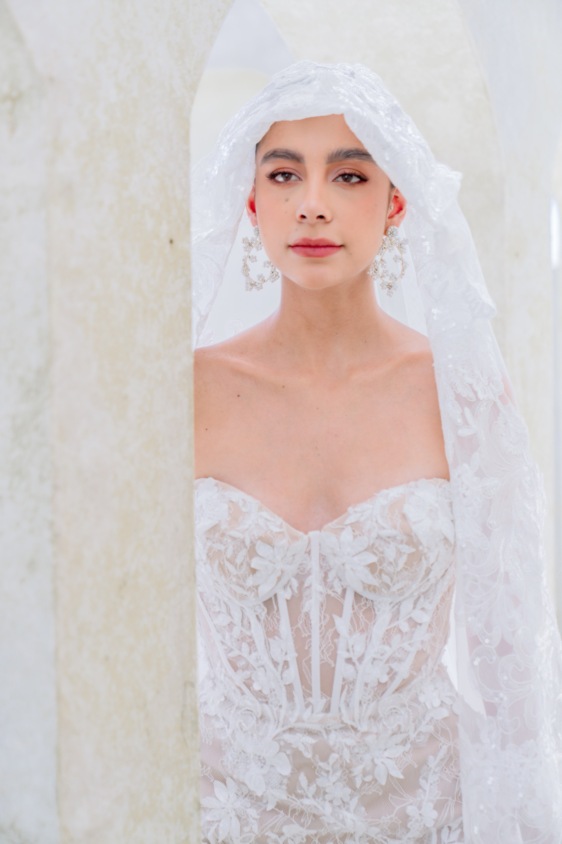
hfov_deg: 19.5
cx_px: 281
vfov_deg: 28.8
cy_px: 422
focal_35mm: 70
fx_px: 1639
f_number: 2.8
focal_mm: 70
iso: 100
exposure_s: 1/400
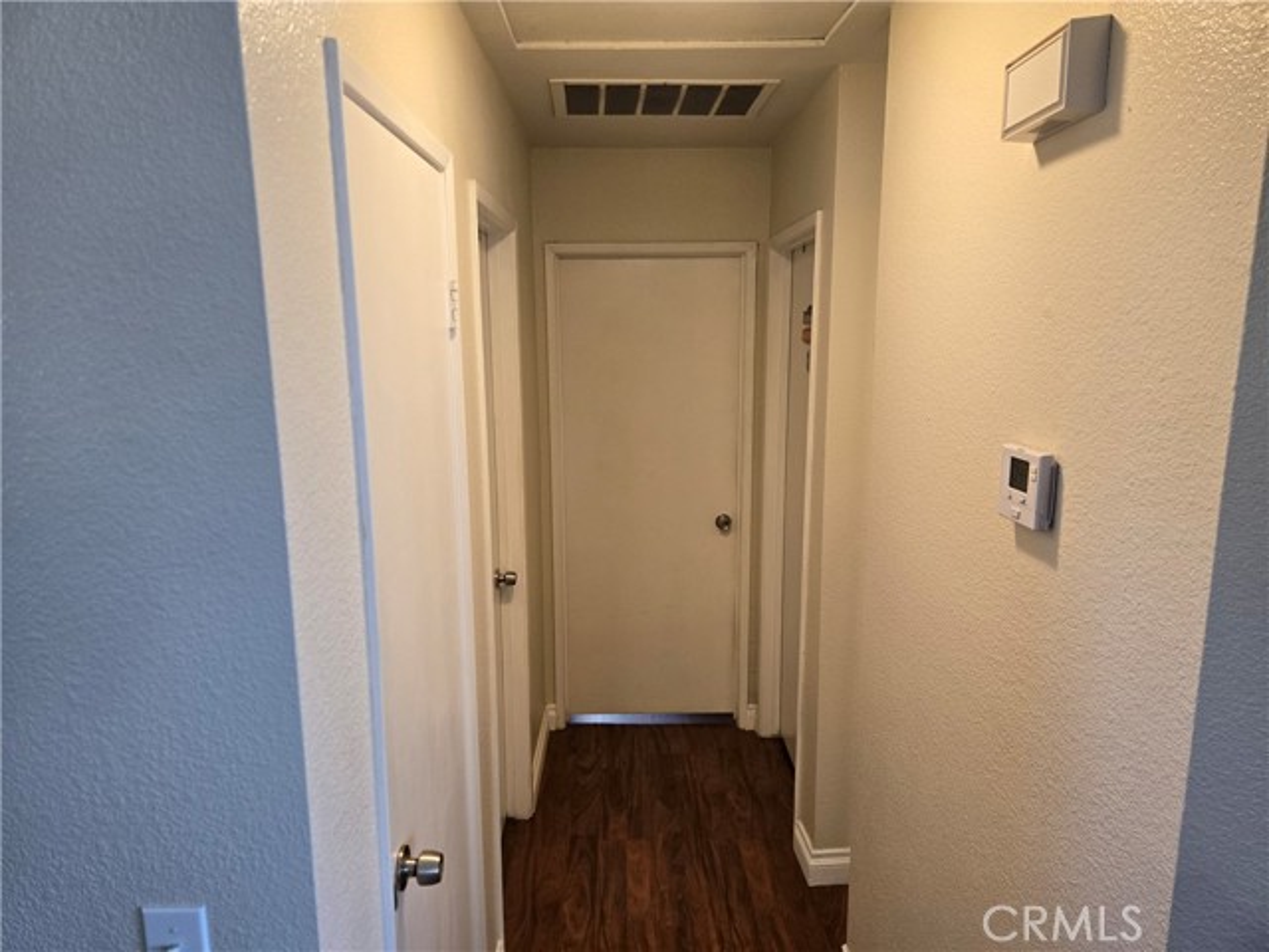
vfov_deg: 58.9
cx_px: 634
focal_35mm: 23
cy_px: 476
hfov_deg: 73.9
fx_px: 843
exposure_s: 1/120
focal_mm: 5.4
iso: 160
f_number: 1.8
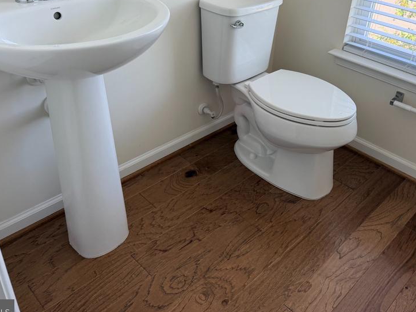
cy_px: 102
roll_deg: -4.2
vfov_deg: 41.2
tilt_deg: -29.5
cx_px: 237
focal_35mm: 34
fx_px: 409
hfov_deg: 53.8
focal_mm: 6.76
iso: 125
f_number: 1.78
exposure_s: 1/209
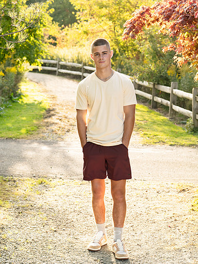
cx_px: 99
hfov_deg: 17.2
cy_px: 132
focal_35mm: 86
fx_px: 655
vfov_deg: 22.7
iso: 320
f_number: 3.2
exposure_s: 1/500
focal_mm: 43
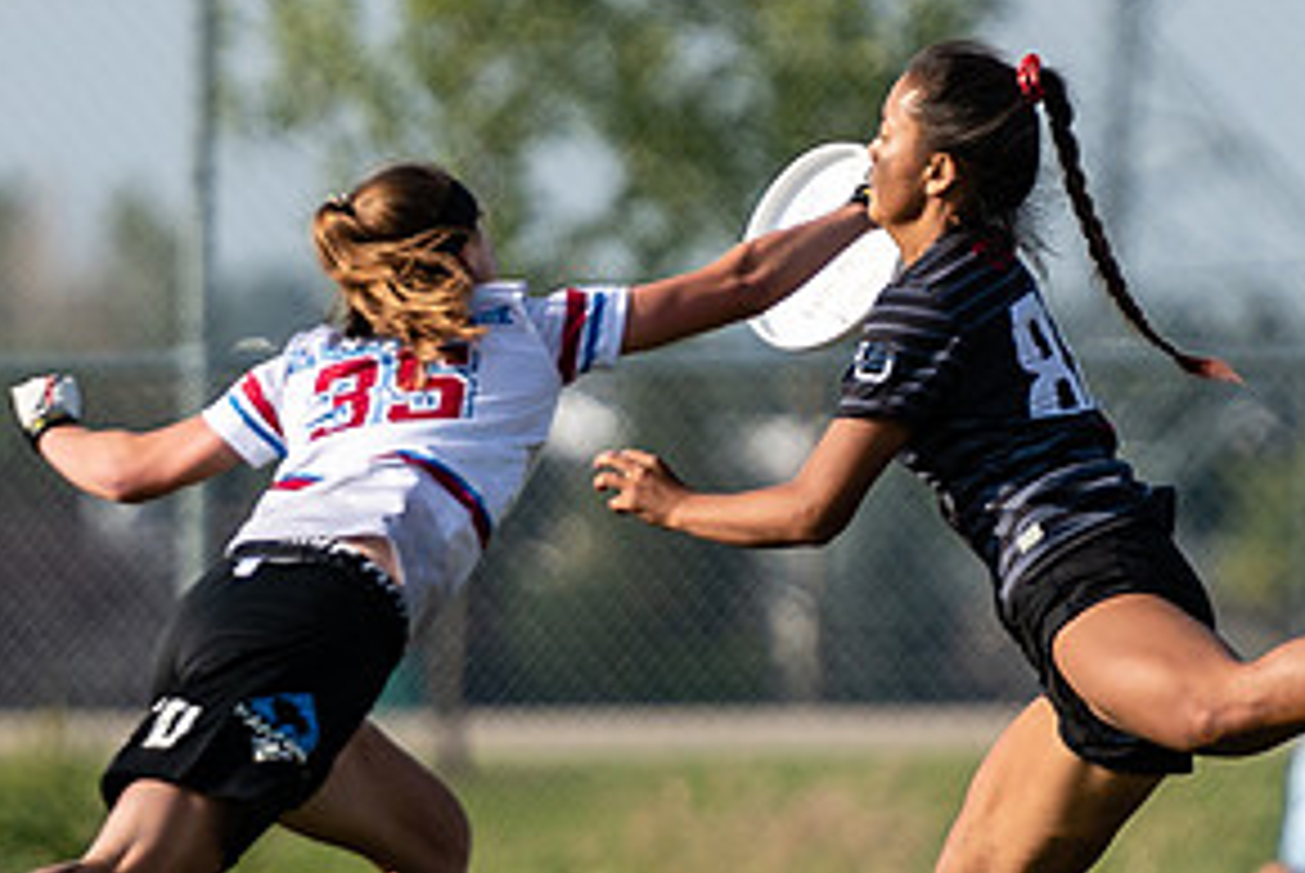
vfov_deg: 1.1
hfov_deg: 1.6
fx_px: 47389
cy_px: 464
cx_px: 927
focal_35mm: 1306
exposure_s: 1/1600
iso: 100
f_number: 2.8
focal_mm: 200
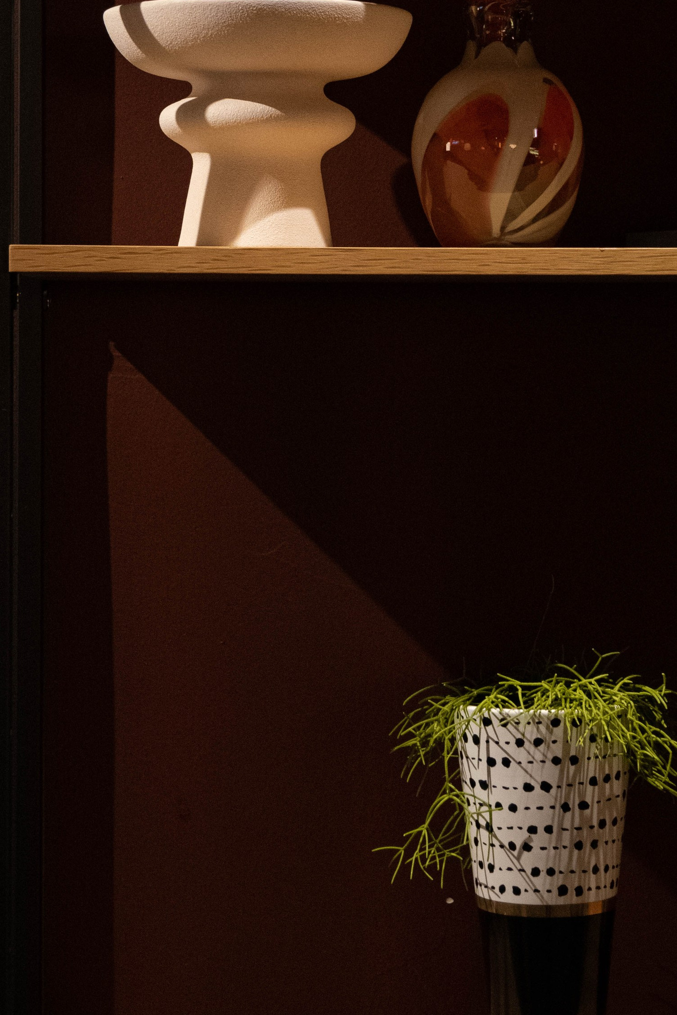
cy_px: 319
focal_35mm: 105
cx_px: 320
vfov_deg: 19.4
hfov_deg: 13.1
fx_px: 2959
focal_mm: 58
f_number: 4
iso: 5000
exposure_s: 1/160
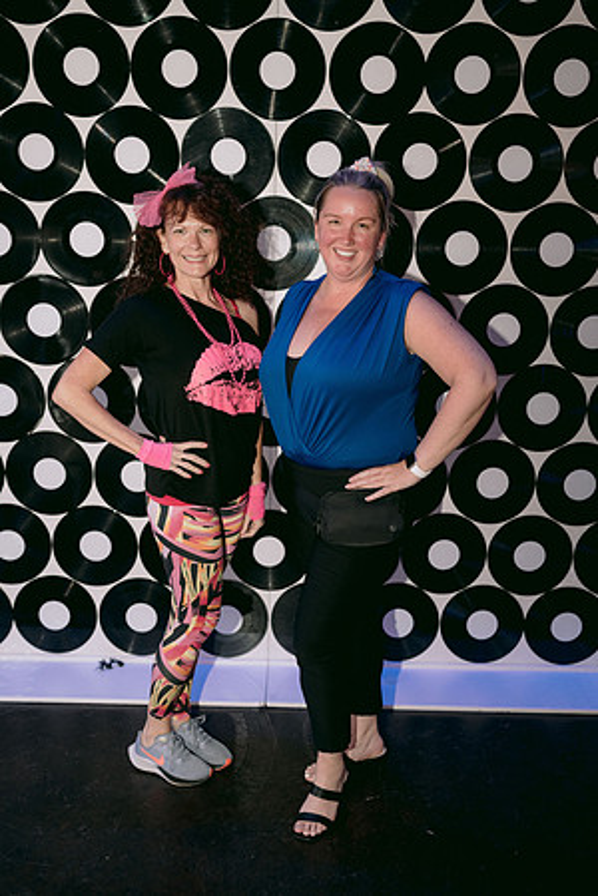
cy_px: 448
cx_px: 299
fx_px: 872
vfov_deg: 54.4
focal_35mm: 35
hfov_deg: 37.9
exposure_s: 1/160
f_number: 2.8
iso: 1600
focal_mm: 35
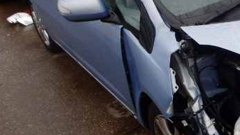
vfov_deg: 21.0
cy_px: 43
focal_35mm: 57
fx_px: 363
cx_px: 217
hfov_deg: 34.5
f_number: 3.9
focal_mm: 5
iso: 500
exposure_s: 1/500
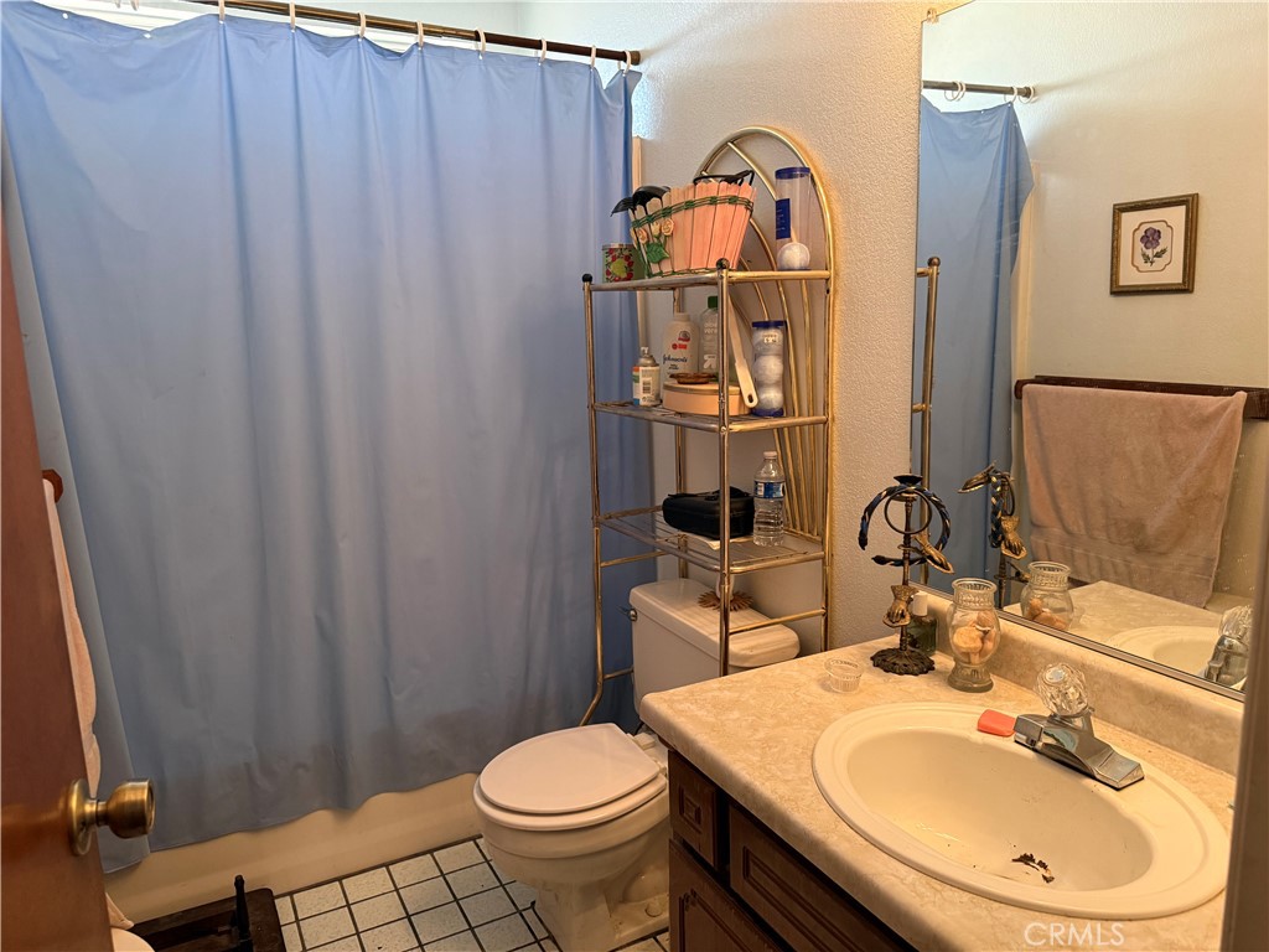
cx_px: 634
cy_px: 476
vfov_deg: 56.8
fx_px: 880
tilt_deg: -9.4
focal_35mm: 24
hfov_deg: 71.6
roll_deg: +1.7
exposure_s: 1/60
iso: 320
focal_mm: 6.76
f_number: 1.78
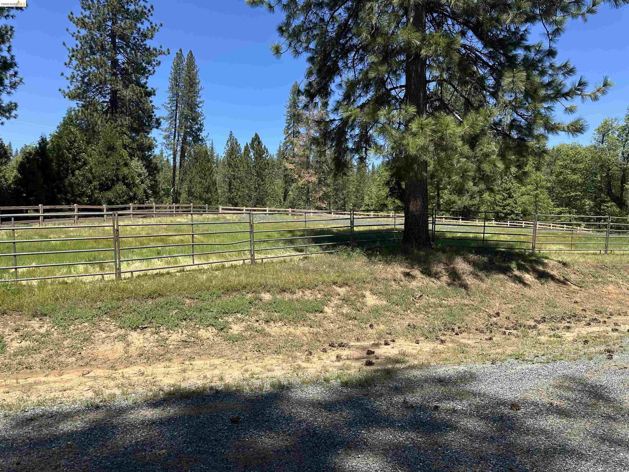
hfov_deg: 71.6
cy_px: 236
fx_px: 436
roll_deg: -2.6
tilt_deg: +0.6
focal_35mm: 24
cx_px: 314
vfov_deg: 56.8
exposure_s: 1/2732
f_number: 1.78
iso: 80
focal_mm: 6.86
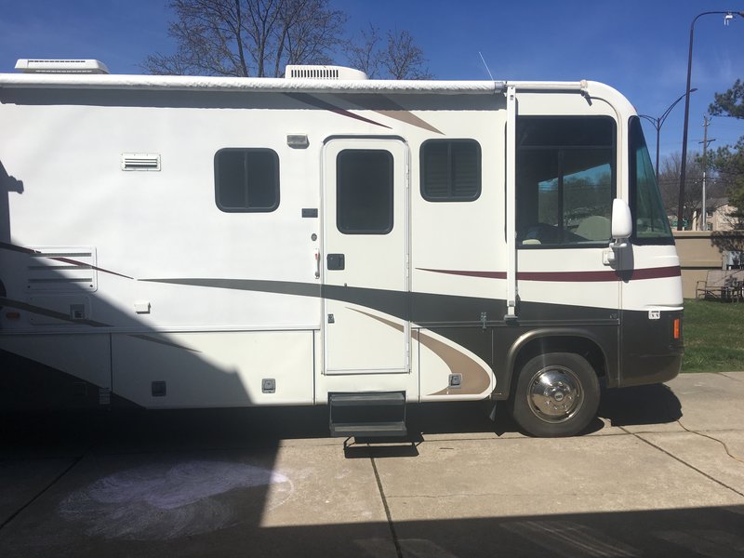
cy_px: 279
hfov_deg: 61.7
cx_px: 372
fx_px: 623
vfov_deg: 48.2
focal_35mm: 29
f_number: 2.2
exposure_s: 1/3205
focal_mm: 4.15
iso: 25
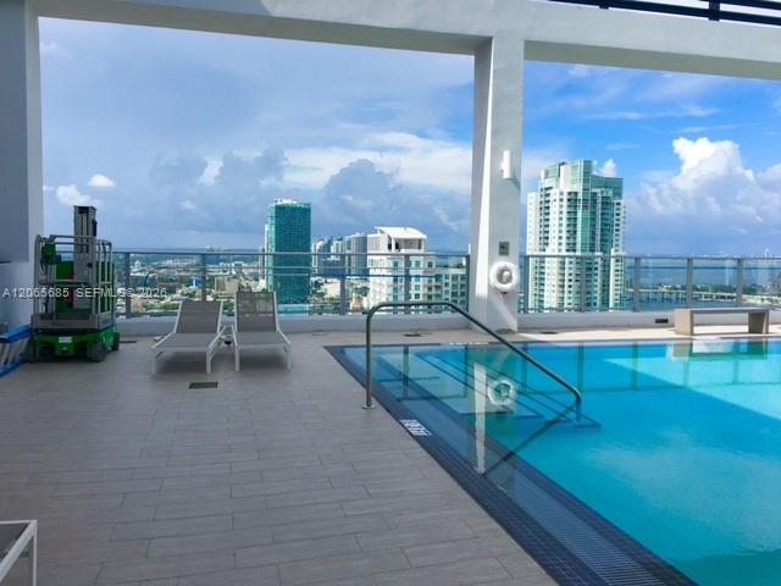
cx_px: 390
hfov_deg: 61.7
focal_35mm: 29
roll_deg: -0.8
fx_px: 654
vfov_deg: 48.2
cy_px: 293
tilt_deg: +0.8
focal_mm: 4.15
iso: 25
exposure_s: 1/1832
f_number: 2.2
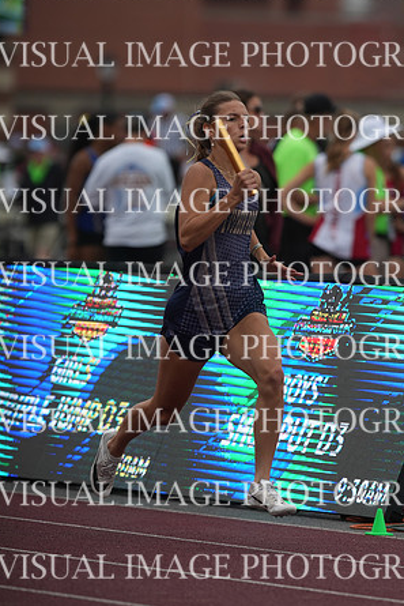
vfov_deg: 5.3
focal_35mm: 391
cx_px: 232
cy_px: 310
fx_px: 6576
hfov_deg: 3.5
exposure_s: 1/3200
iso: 400
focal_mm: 300
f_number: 4
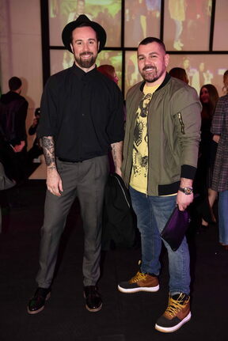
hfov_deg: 33.5
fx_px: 379
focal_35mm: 40
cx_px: 114
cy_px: 170
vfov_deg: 48.4
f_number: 3.5
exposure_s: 1/60
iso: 1000
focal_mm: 40
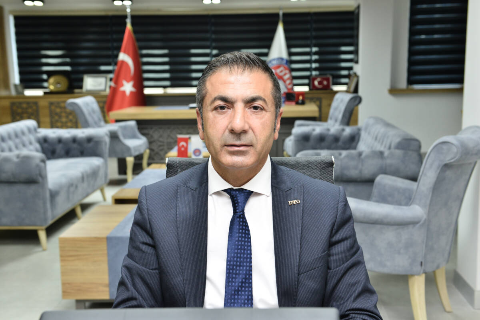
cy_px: 160
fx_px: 600
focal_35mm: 45
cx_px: 240
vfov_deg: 29.9
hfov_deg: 43.6
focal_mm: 45
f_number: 5.6
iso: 1100
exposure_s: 1/60
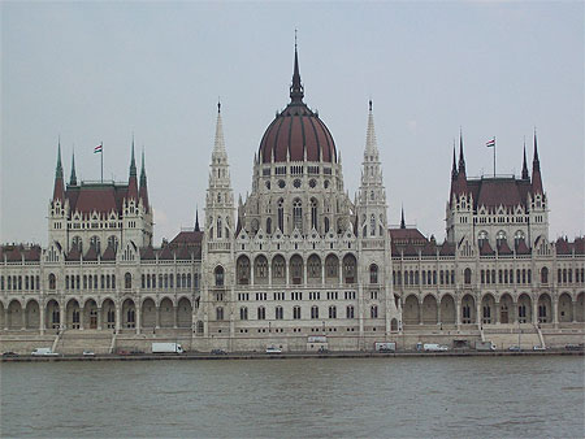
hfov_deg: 22.5
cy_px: 220
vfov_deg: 17.0
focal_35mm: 87
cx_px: 292
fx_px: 1471
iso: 80
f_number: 4.3
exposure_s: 1/534
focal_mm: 14.3
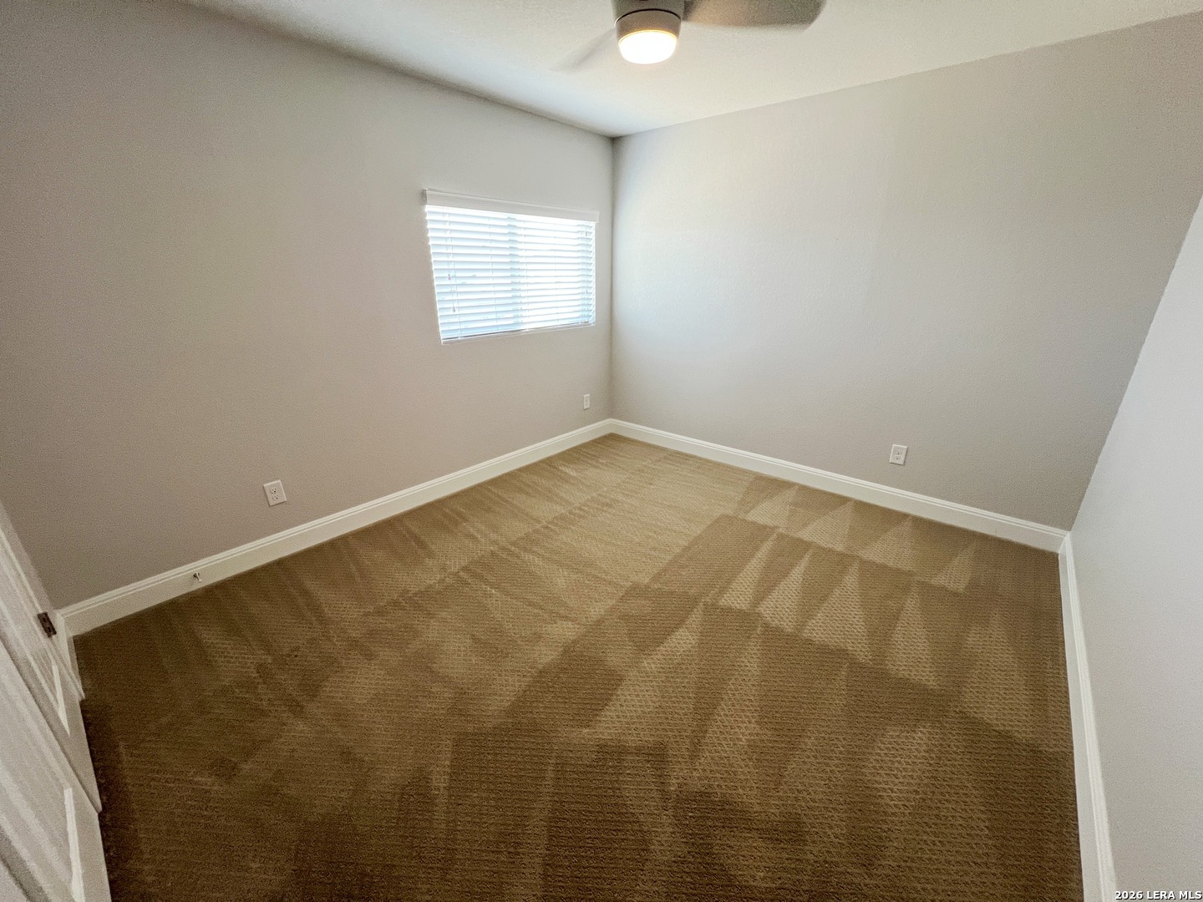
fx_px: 452
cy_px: 451
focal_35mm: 13
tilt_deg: -21.1
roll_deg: -0.4
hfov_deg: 106.2
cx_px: 602
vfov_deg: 89.9
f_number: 1.8
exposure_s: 1/60
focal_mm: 1.57
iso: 250
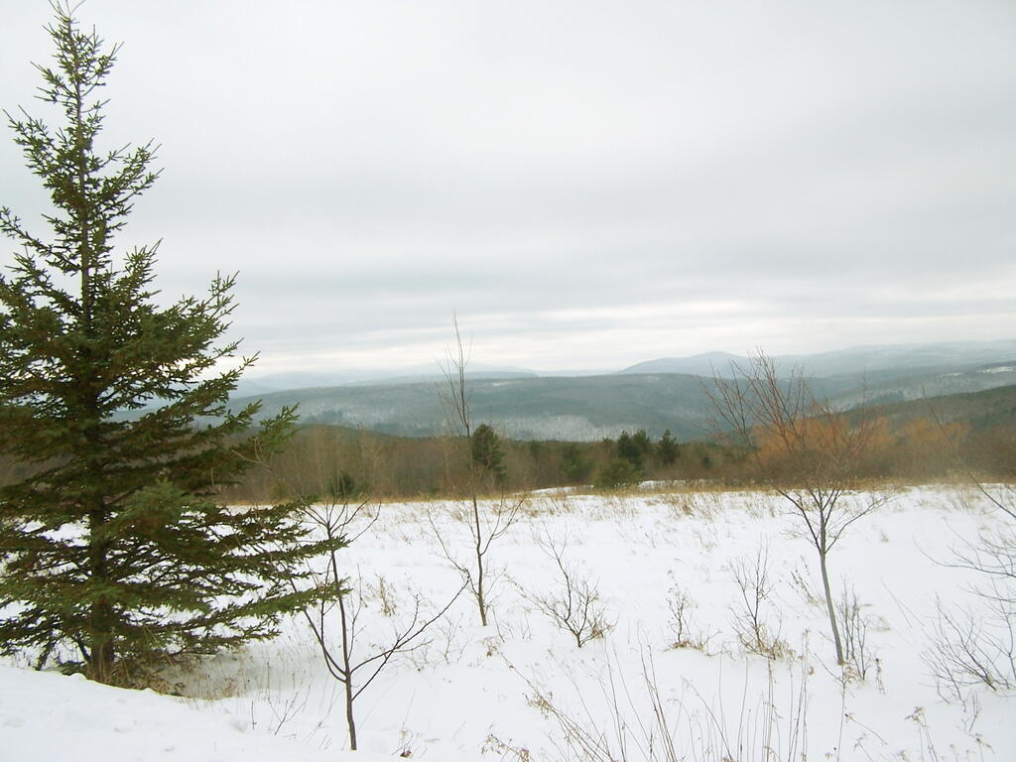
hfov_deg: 49.0
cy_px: 381
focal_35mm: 38
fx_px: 1115
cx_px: 508
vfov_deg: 37.7
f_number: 2.8
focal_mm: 6.3
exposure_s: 1/640
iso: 80
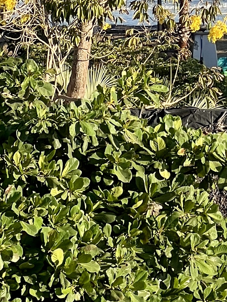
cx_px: 486
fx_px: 2964
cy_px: -174
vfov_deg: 5.8
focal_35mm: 339
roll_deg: -0.1
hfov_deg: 4.3
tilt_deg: -2.1
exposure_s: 1/324
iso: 32
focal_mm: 9
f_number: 2.8
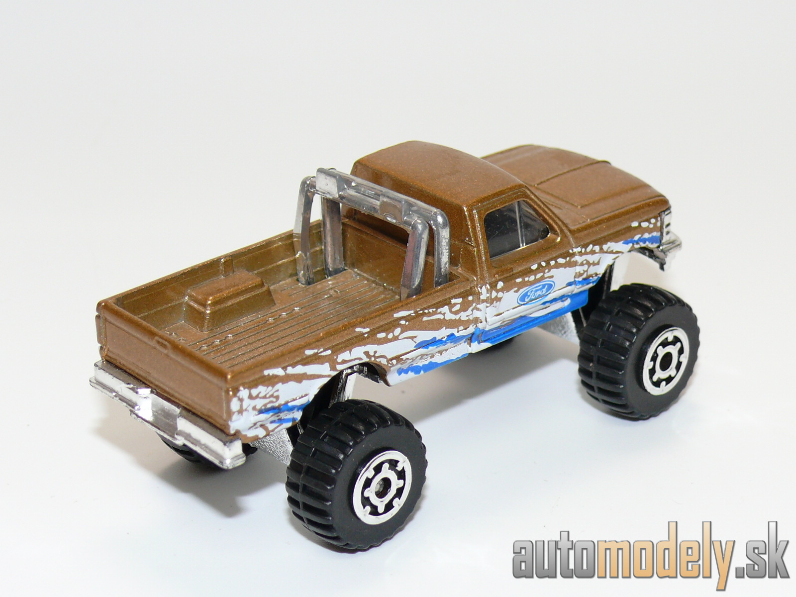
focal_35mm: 93
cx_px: 398
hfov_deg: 21.1
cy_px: 298
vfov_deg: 15.9
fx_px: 2139
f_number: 4
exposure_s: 1/30
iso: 100
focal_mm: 12.7
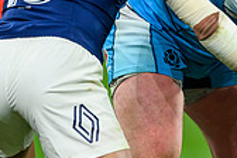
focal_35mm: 1380
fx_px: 9084
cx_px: 406
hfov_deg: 1.5
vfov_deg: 1.0
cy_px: 114
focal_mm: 400
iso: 3200
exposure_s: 1/2500
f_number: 2.8
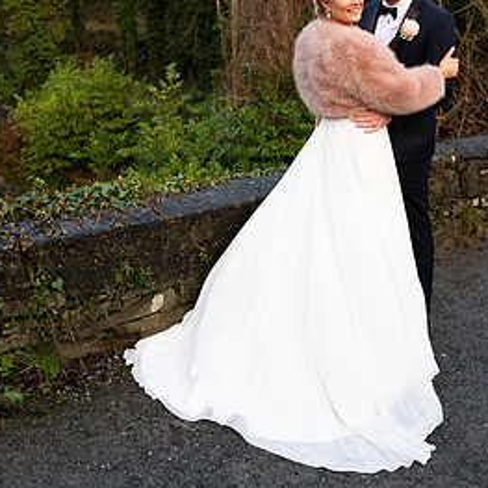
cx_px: 187
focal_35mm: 45
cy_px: 151
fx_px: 718
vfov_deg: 37.0
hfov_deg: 37.4
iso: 160
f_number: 3.5
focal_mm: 24
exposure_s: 1/160
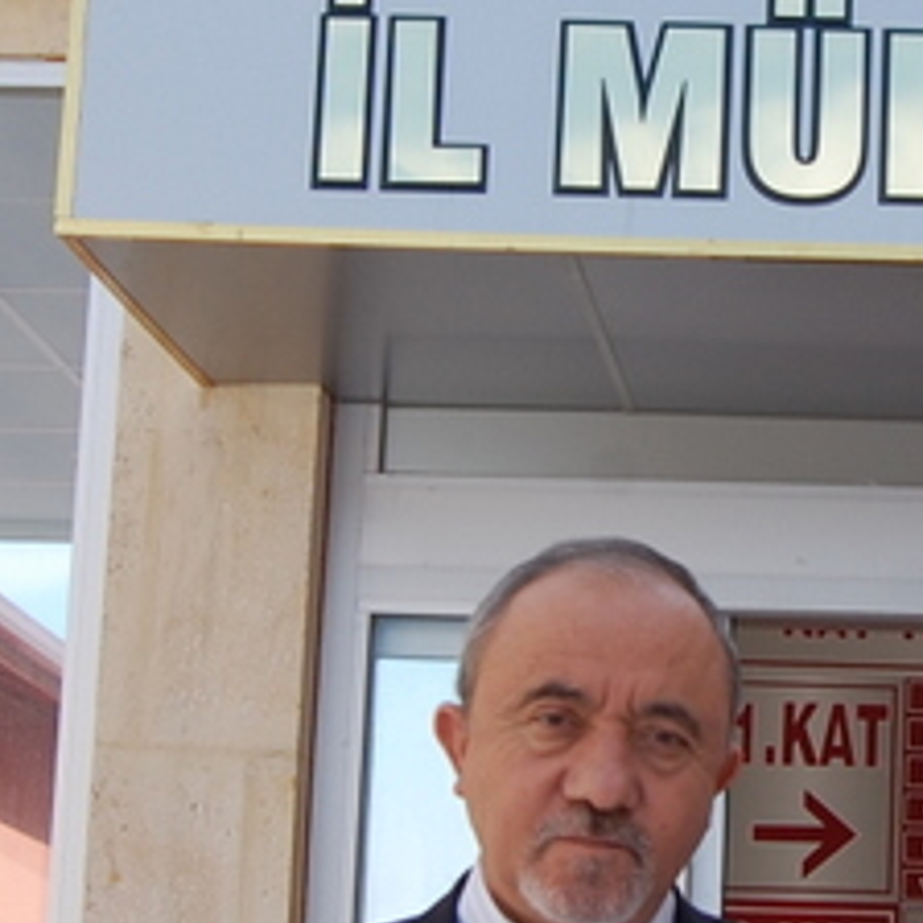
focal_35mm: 134
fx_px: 4041
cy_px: 505
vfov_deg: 13.0
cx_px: 791
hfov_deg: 12.9
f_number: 9
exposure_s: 1/320
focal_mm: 23
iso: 200
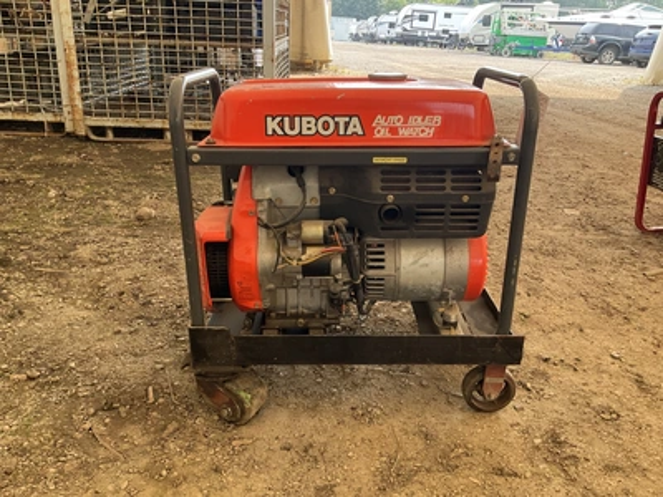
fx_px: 555
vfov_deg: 48.2
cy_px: 248
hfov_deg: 61.7
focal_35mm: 29
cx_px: 332
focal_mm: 3
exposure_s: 1/122
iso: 40
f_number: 1.8
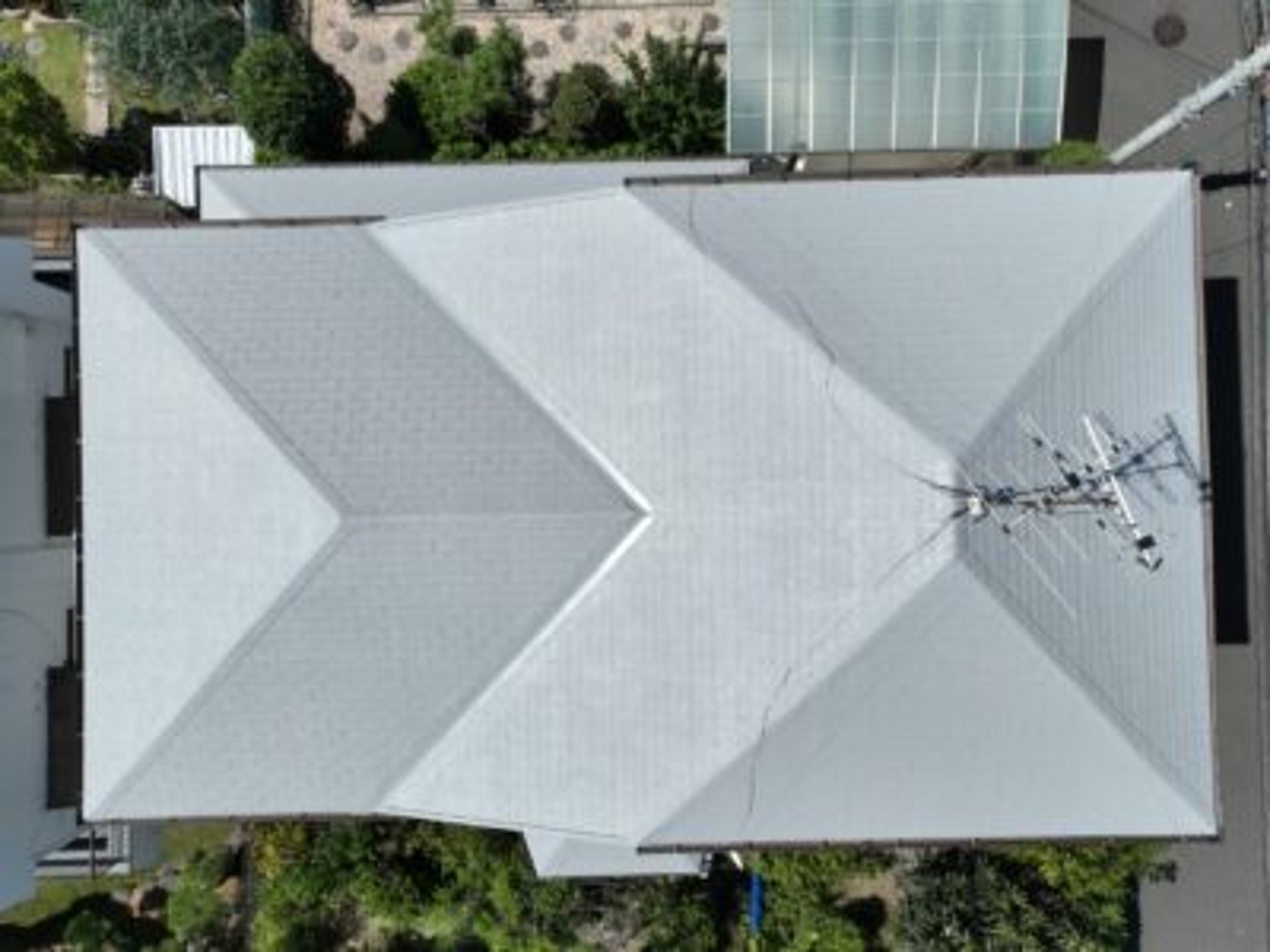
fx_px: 881
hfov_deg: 71.6
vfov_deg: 56.8
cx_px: 635
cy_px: 476
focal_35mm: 24
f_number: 2.8
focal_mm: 12.29
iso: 100
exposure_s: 1/2500
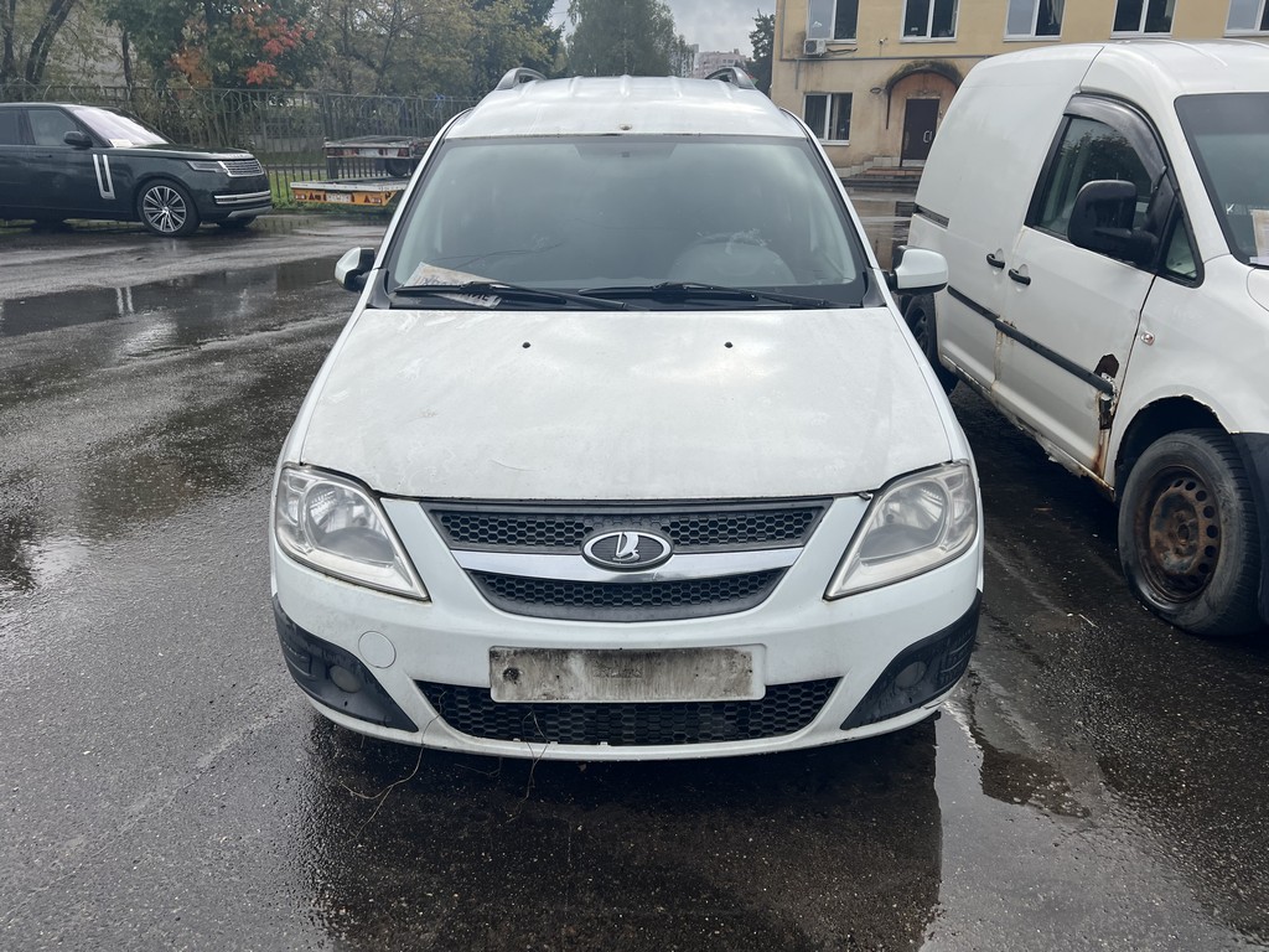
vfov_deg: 53.1
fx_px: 953
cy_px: 476
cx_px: 634
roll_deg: -1.6
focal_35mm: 26
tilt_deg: -19.5
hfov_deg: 67.3
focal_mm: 5.7
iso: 50
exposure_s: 1/3356
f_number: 1.5
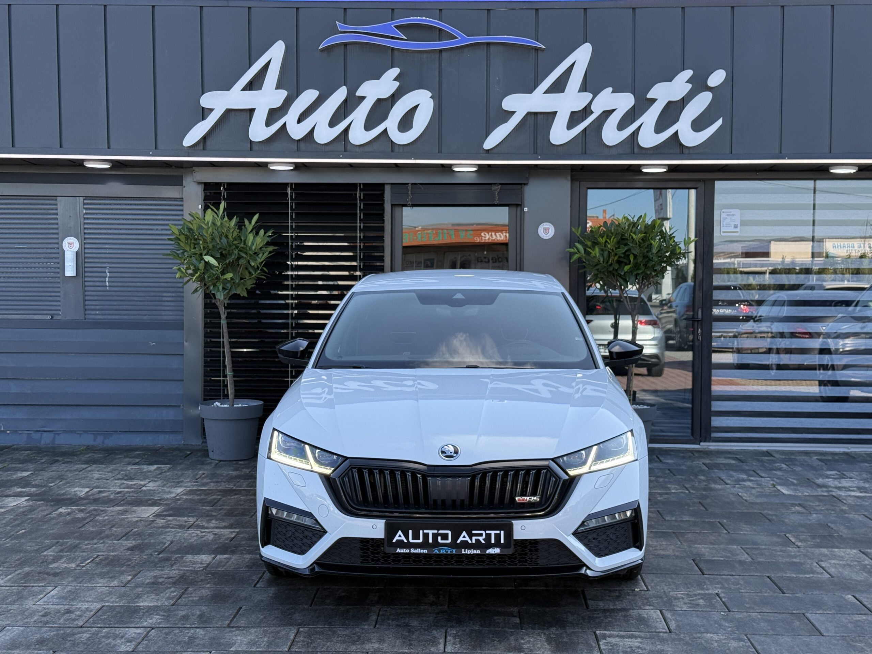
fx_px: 1209
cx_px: 436
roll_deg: -0.1
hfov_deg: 39.7
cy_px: 327
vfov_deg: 30.3
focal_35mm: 48
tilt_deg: -1.7
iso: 64
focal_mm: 6.76
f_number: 1.78
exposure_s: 1/819
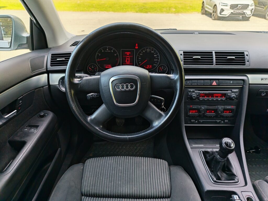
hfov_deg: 73.9
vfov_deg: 58.9
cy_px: 100
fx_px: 178
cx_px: 134
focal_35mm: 23
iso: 50
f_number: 1.6
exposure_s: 1/200
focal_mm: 5.4
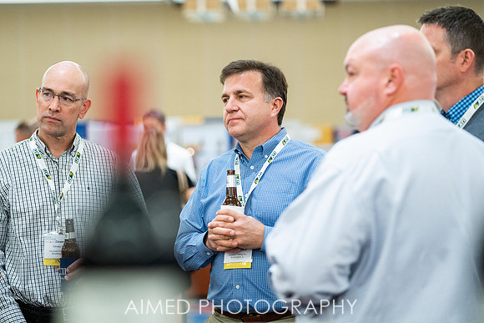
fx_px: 1556
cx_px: 251
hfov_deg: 17.7
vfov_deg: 11.9
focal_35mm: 116
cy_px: 157
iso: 3200
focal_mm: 111
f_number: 2.8
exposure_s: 1/160
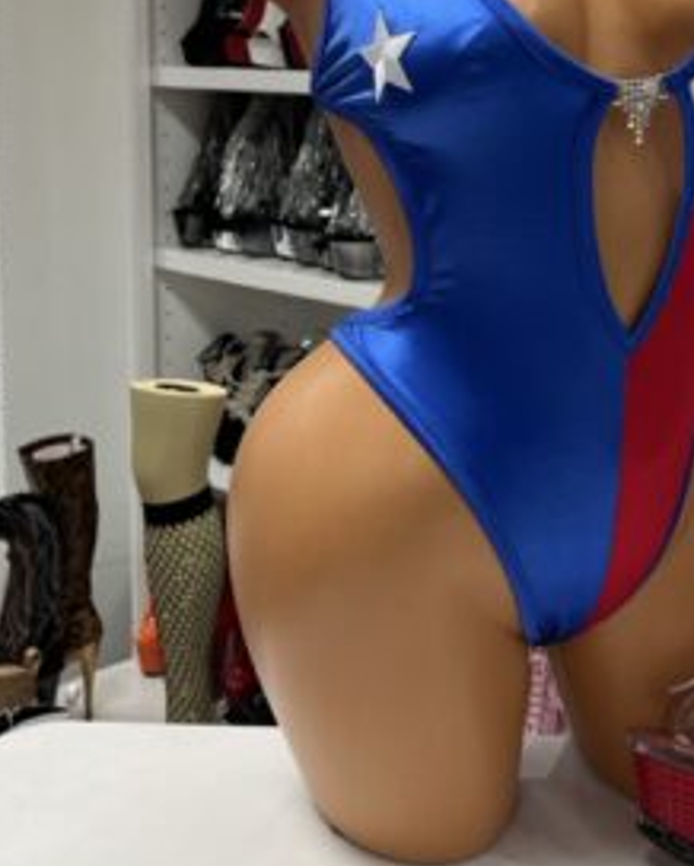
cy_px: 277
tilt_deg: -6.8
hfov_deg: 26.7
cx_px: 551
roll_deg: -2.3
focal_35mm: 56
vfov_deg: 33.2
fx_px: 1436
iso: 80
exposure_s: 1/60
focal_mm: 5.1
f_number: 1.6
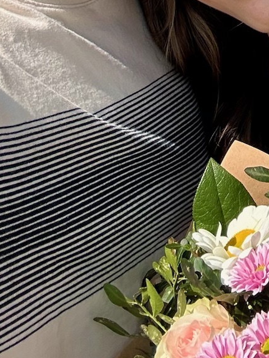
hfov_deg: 17.4
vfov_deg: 19.7
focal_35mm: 82
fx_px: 849
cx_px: 292
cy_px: -222
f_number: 1.9
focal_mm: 2.69
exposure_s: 1/981
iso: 25
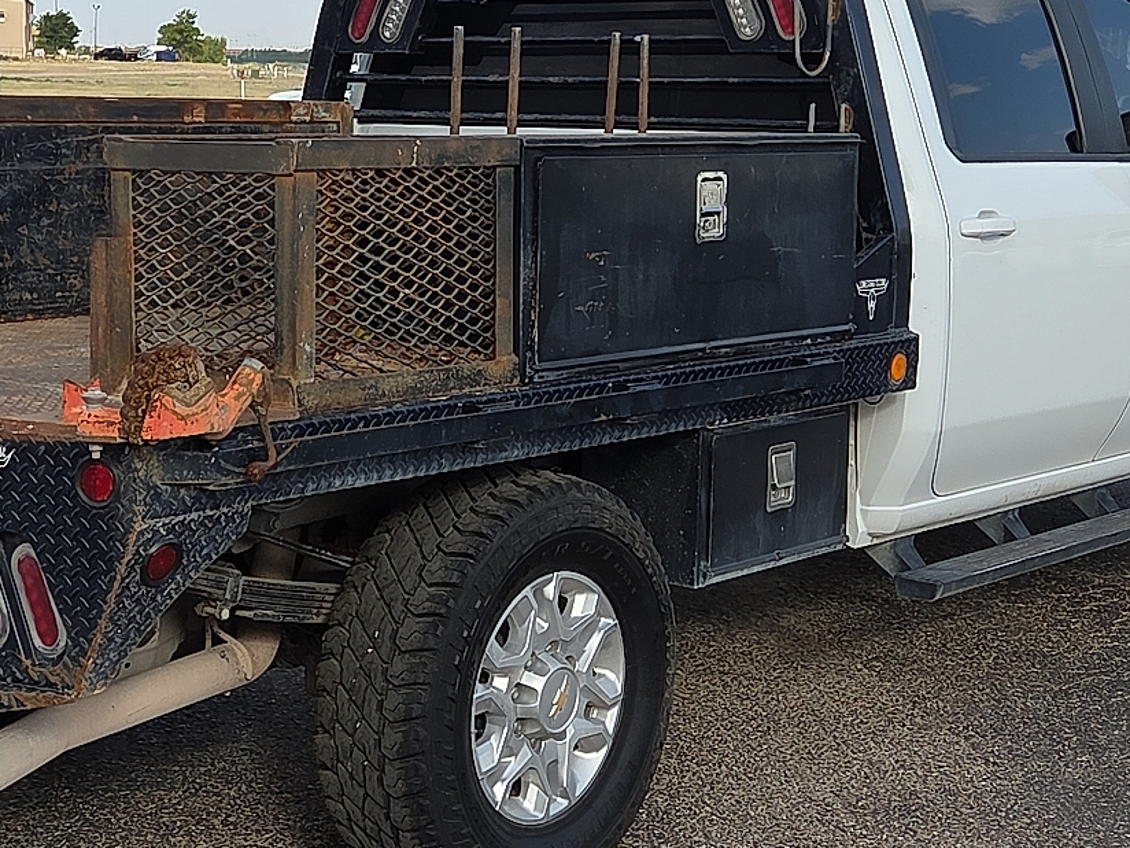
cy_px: 358
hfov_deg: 28.4
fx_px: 2220
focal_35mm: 68
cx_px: 409
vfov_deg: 21.6
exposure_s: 1/3333
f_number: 1.8
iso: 76
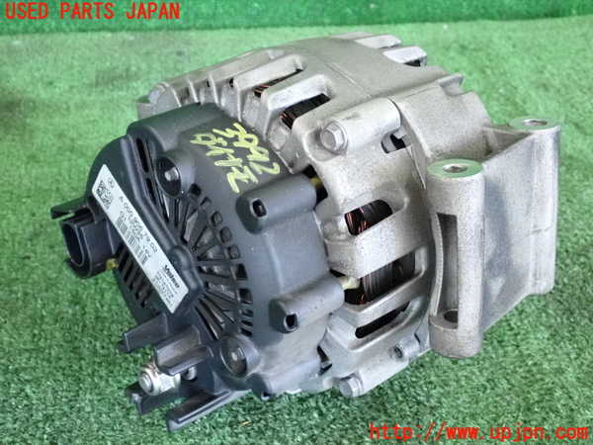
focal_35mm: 50
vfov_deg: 29.1
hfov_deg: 38.2
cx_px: 296
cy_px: 222
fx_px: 857
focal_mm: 9.01
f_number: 3.2
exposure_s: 1/125
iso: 1600
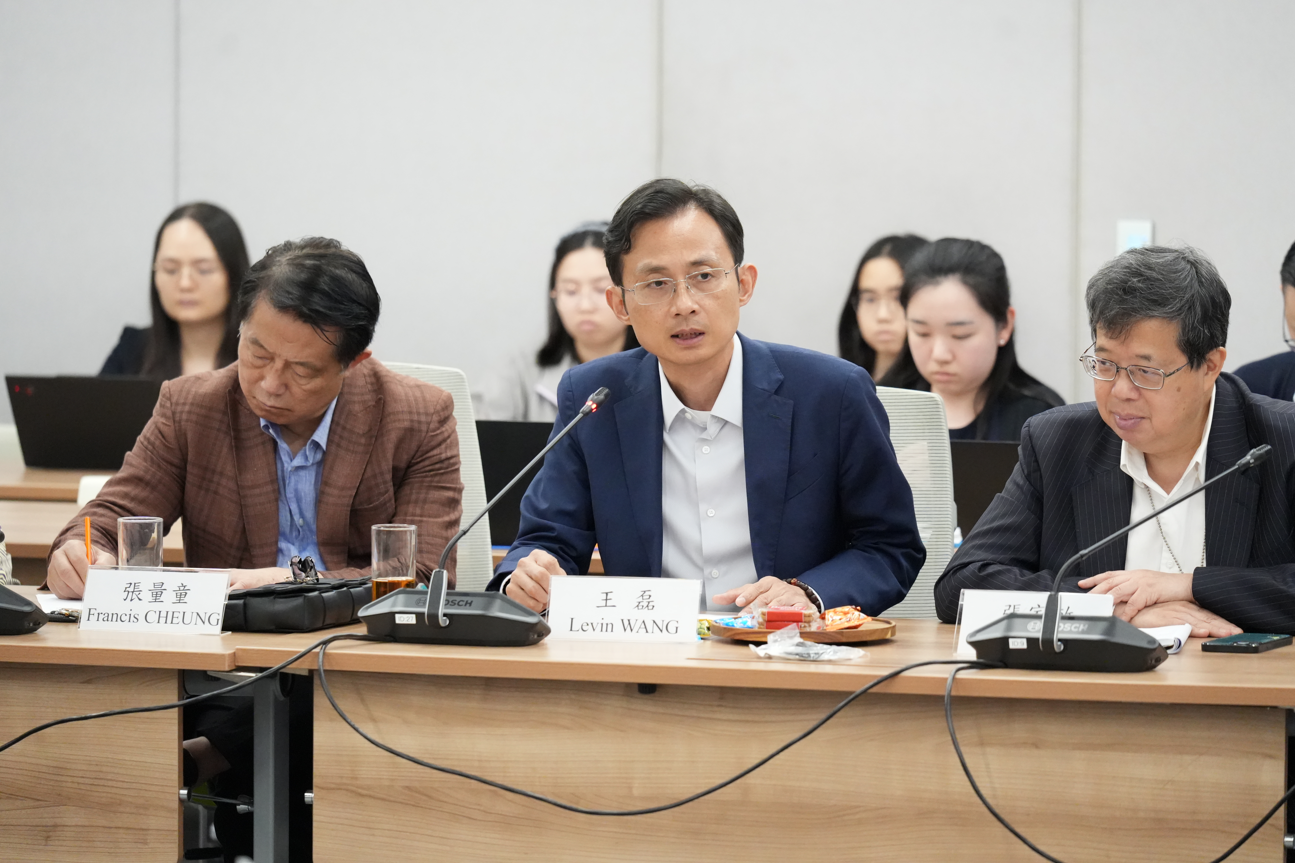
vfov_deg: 8.4
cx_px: 648
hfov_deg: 12.5
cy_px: 432
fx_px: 5899
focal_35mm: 164
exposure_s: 1/200
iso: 10000
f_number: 4
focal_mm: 164
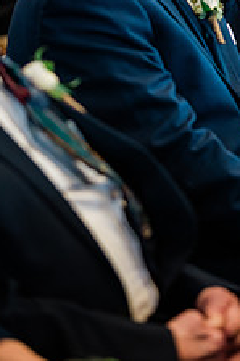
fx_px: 2053
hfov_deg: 6.7
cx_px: 220
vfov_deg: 10.0
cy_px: 10
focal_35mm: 205
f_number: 2.8
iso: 1000
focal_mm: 102
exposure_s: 1/250
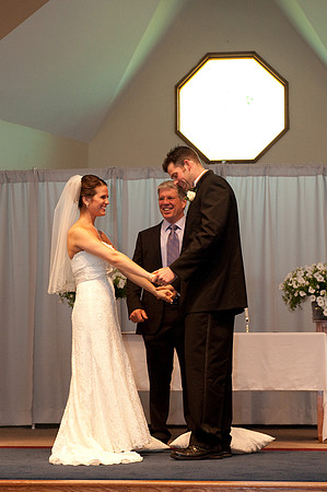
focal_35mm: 70
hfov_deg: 19.4
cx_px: 164
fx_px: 956
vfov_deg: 28.9
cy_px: 246
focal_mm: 70
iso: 2000
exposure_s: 1/100
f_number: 5.6
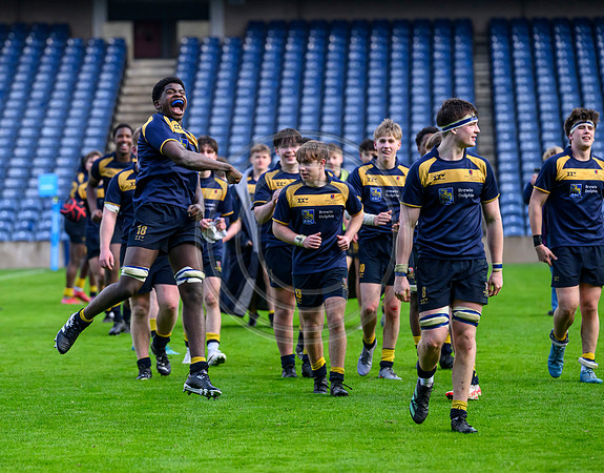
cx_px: 221
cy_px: 254
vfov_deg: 6.2
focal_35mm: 244
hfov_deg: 8.0
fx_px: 4331
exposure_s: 1/3200
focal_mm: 200
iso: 2500
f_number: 4
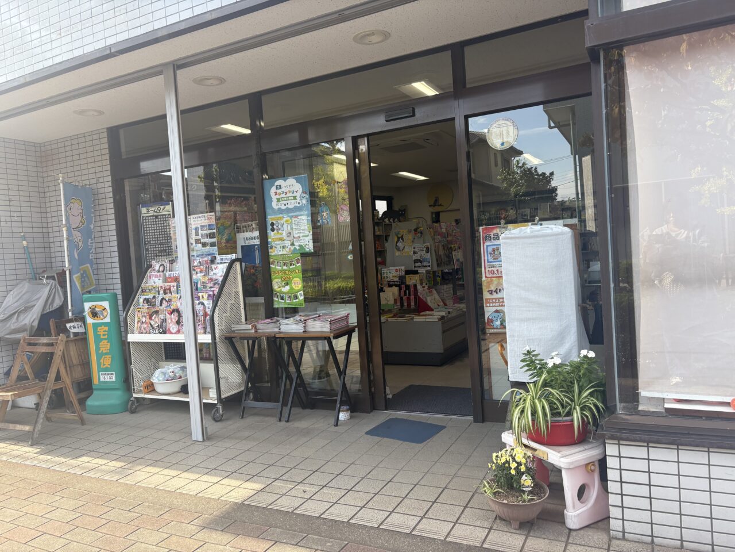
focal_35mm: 26
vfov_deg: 53.1
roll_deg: +4.5
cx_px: 368
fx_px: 552
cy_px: 276
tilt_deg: -1.4
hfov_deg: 67.3
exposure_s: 1/444
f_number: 1.6
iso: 50
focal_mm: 5.96
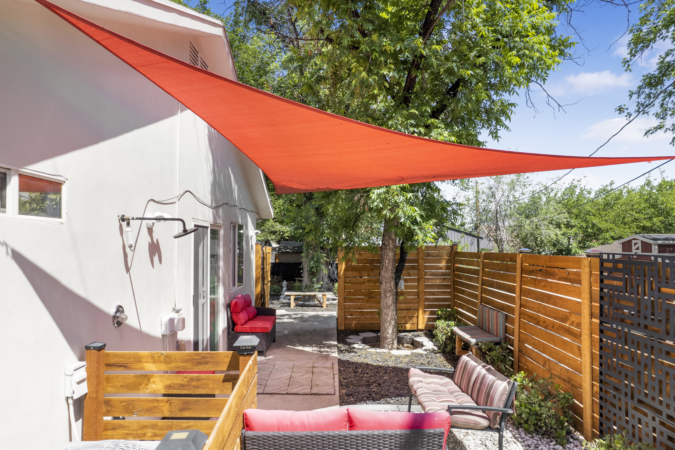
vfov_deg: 57.2
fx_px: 412
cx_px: 338
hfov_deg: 78.6
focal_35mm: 22
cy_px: 225
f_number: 2.8
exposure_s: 1/60
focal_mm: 8.38
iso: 110
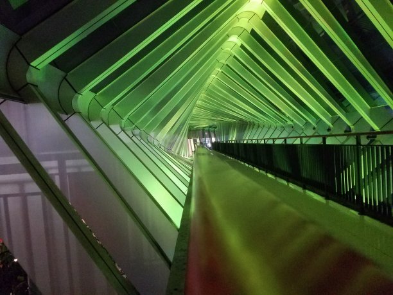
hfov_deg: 67.3
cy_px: 148
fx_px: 295
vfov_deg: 53.1
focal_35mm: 26
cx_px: 196
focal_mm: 4.2
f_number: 1.7
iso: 640
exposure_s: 1/10
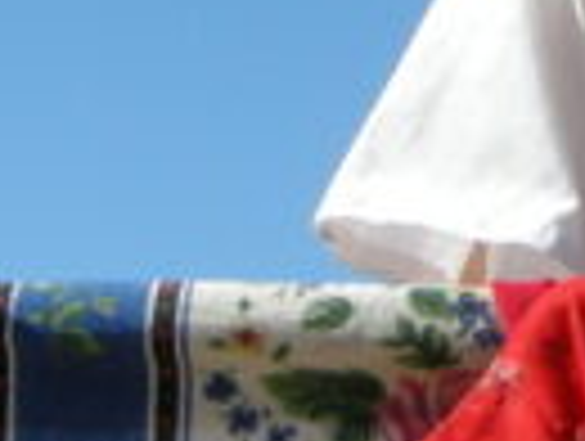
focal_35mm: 202
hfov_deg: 9.5
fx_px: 3420
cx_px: 886
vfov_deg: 7.3
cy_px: -200
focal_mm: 7.5
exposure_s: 1/348
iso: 64
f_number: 5.4
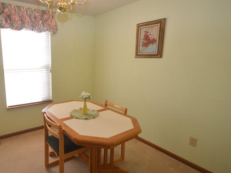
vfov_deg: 63.5
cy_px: 84
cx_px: 79
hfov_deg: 76.7
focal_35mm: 21
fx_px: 140
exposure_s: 1/100
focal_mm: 10
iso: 400
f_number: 5
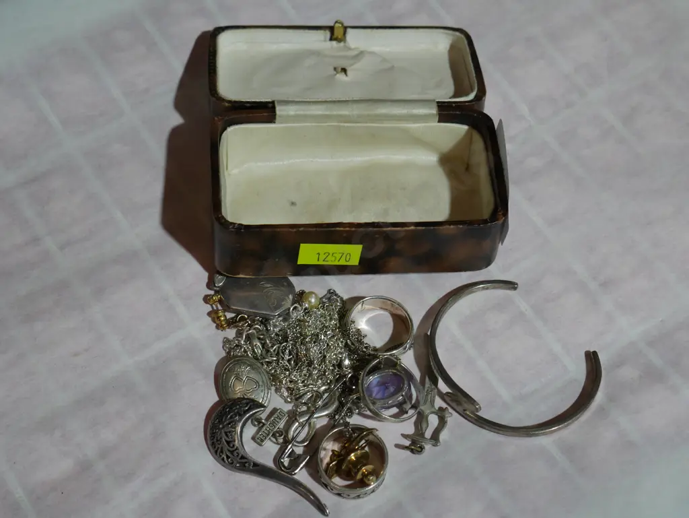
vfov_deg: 22.9
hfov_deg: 30.3
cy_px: 259
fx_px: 1274
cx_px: 344
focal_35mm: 64
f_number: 5.4
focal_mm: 32
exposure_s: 1/80
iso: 400
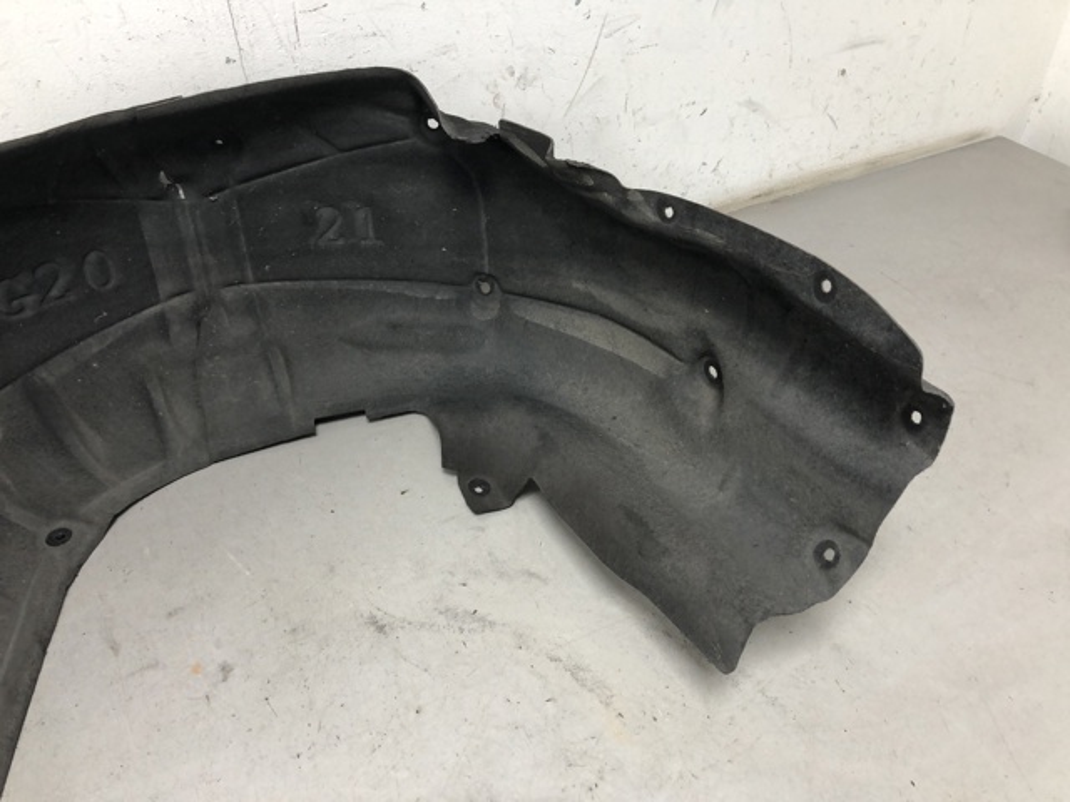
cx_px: 535
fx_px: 865
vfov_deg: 49.7
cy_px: 401
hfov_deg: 63.4
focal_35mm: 28
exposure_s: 1/20
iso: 40
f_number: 1.8
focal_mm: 4
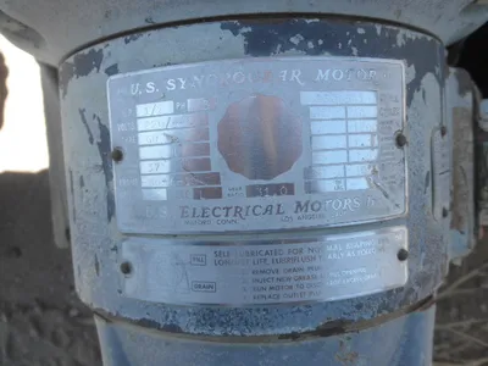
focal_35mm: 28
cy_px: 183
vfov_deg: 49.7
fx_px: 395
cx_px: 244
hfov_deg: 63.4
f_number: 3
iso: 64
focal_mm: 5
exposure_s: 1/160
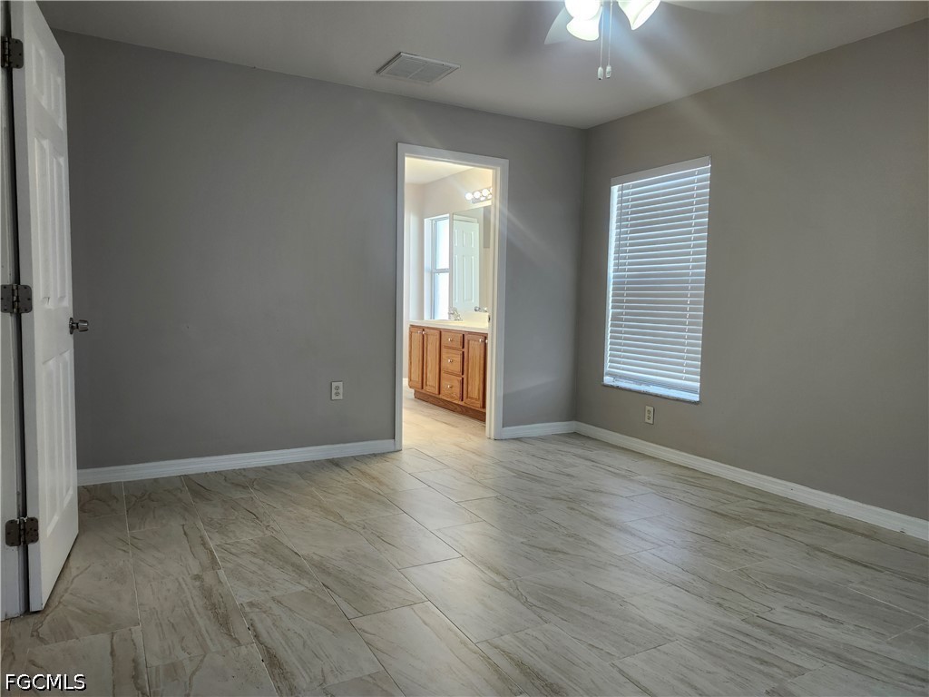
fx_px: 617
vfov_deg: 58.9
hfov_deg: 73.9
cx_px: 464
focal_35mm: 23
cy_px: 348
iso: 160
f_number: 1.8
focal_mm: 5.54
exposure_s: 1/120
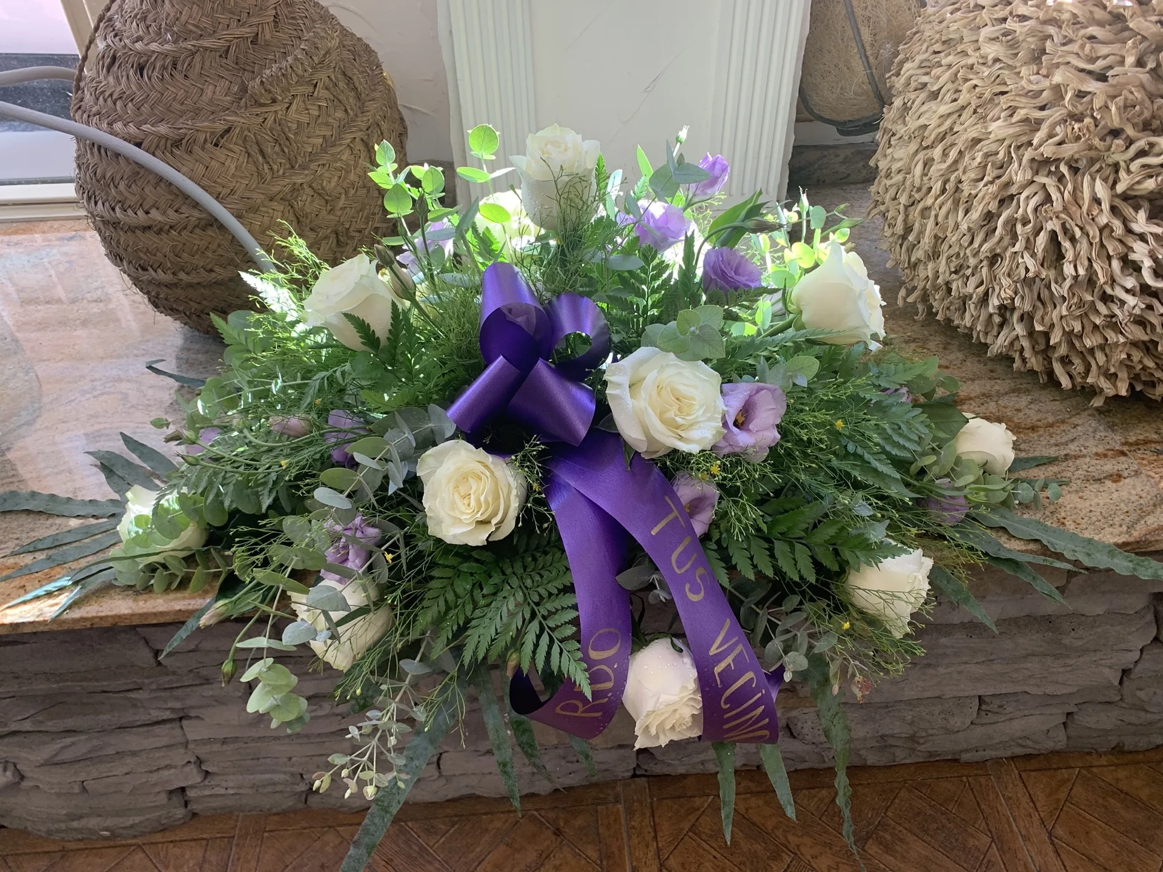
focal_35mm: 26
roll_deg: -0.4
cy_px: 436
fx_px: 874
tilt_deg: -43.6
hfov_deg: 67.3
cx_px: 582
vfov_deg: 53.1
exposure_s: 1/99
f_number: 1.8
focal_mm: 4.25
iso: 64
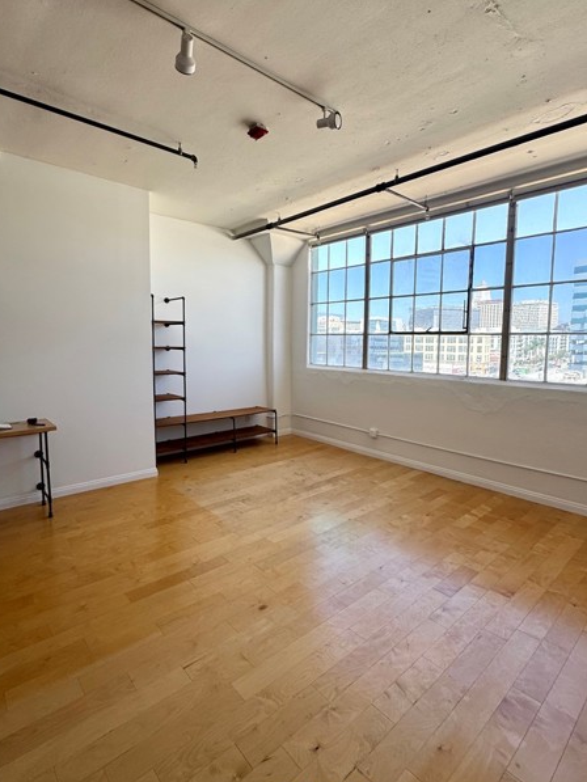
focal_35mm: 15
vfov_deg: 98.2
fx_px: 339
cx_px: 296
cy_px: 396
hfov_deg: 81.8
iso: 40
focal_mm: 2.22
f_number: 2.2
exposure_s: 1/243
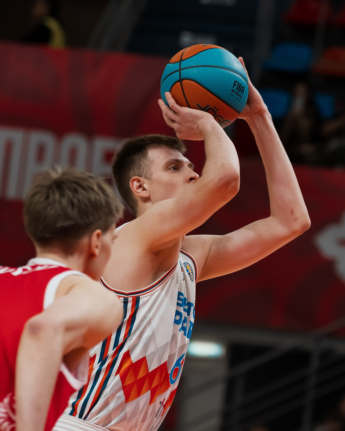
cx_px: 290
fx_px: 4845
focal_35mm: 380
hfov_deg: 4.1
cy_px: 216
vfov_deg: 5.1
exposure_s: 1/2000
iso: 3200
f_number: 5
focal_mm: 200
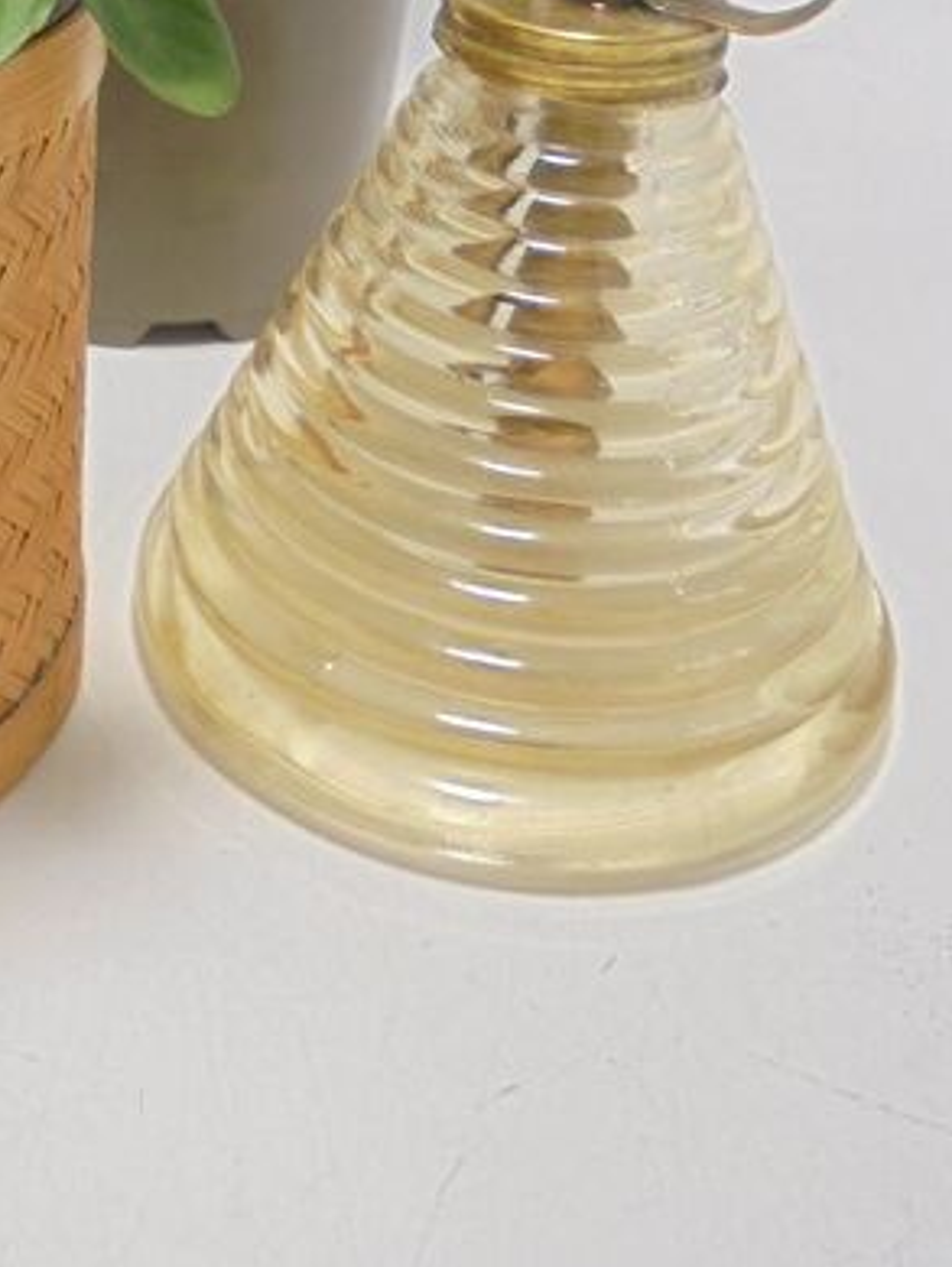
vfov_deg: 30.0
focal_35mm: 60
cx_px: -2
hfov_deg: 23.4
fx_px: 2198
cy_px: 3
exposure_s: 1/60
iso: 100
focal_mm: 4.6
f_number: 3.5
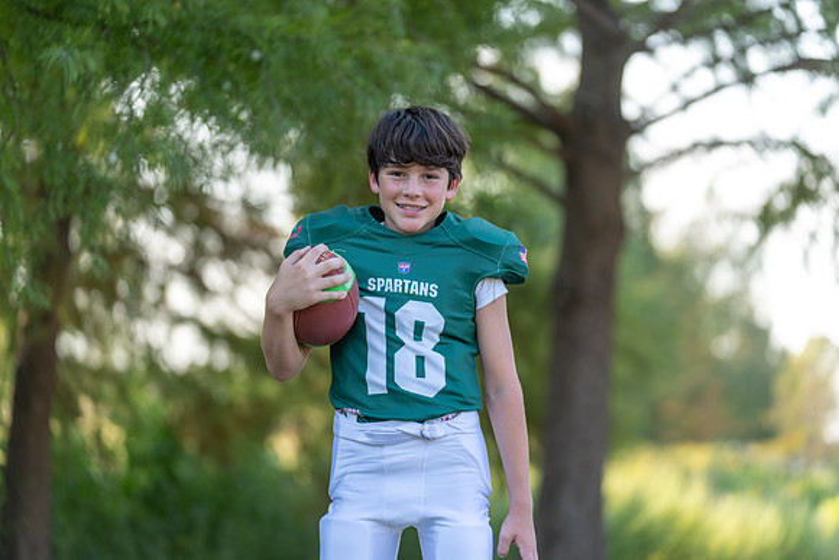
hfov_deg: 15.3
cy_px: 280
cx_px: 420
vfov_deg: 10.2
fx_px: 3124
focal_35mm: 134
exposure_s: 1/320
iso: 125
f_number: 2.8
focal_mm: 134
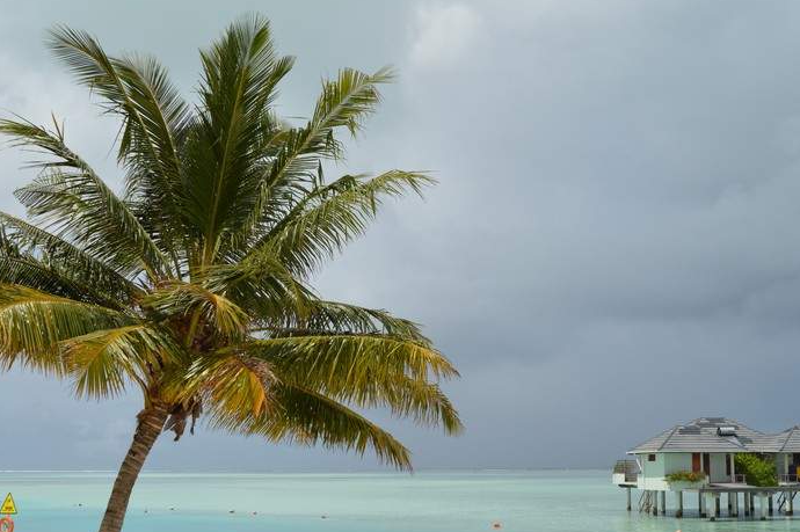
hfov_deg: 38.6
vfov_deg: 26.4
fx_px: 1132
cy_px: 321
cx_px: 518
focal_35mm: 51
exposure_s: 1/400
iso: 100
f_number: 10
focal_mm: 26
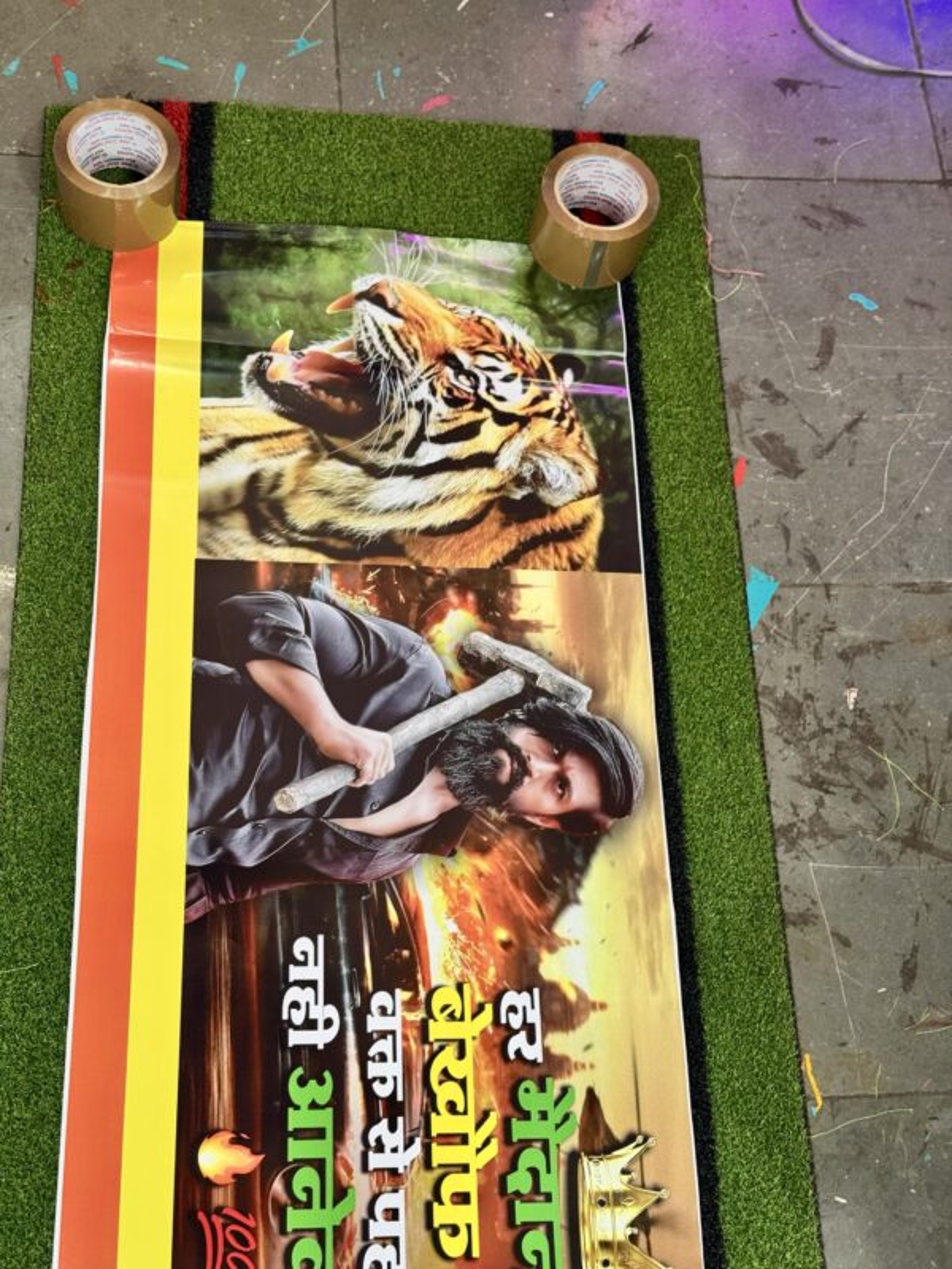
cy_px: 634
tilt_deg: -63.8
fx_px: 1760
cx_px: 476
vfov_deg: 39.7
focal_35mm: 48
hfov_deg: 30.3
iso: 100
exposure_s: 1/50
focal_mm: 6.76
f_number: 1.78
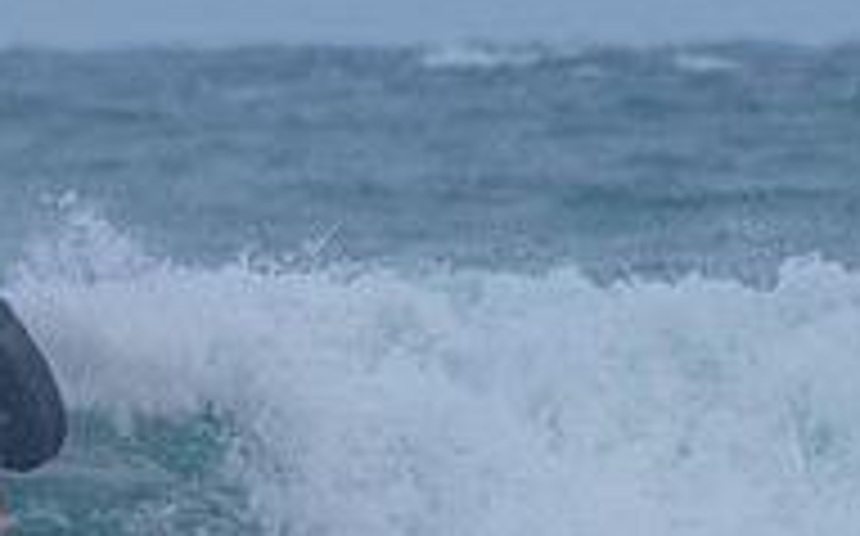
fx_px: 44469
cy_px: 512
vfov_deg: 0.7
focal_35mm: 1899
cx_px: -134
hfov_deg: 1.1
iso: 500
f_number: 5.6
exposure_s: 1/2000
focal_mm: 500
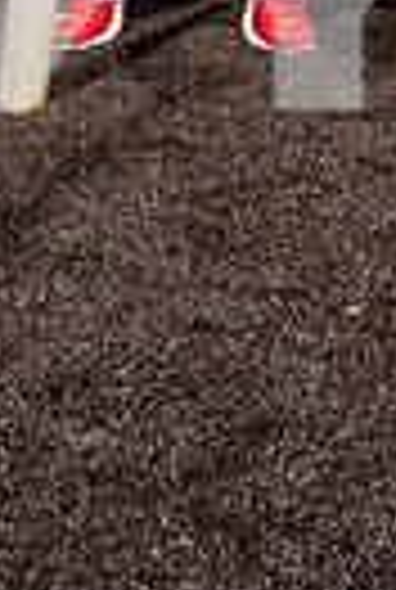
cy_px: -342
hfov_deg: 15.0
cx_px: 436
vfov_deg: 19.3
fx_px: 1461
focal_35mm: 89
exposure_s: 1/125
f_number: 8
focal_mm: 26
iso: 200
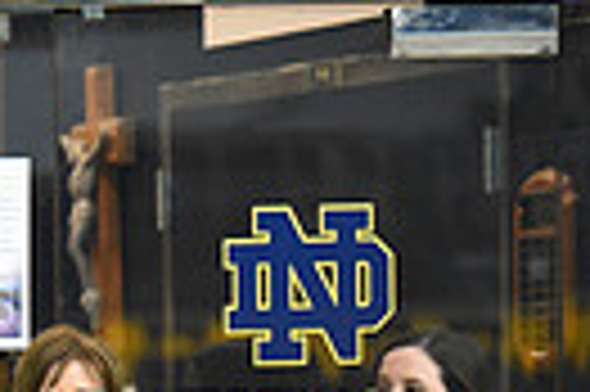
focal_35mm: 620
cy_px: 723
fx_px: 10148
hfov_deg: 3.3
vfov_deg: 2.2
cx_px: -703
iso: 3200
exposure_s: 1/500
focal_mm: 140
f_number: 2.8
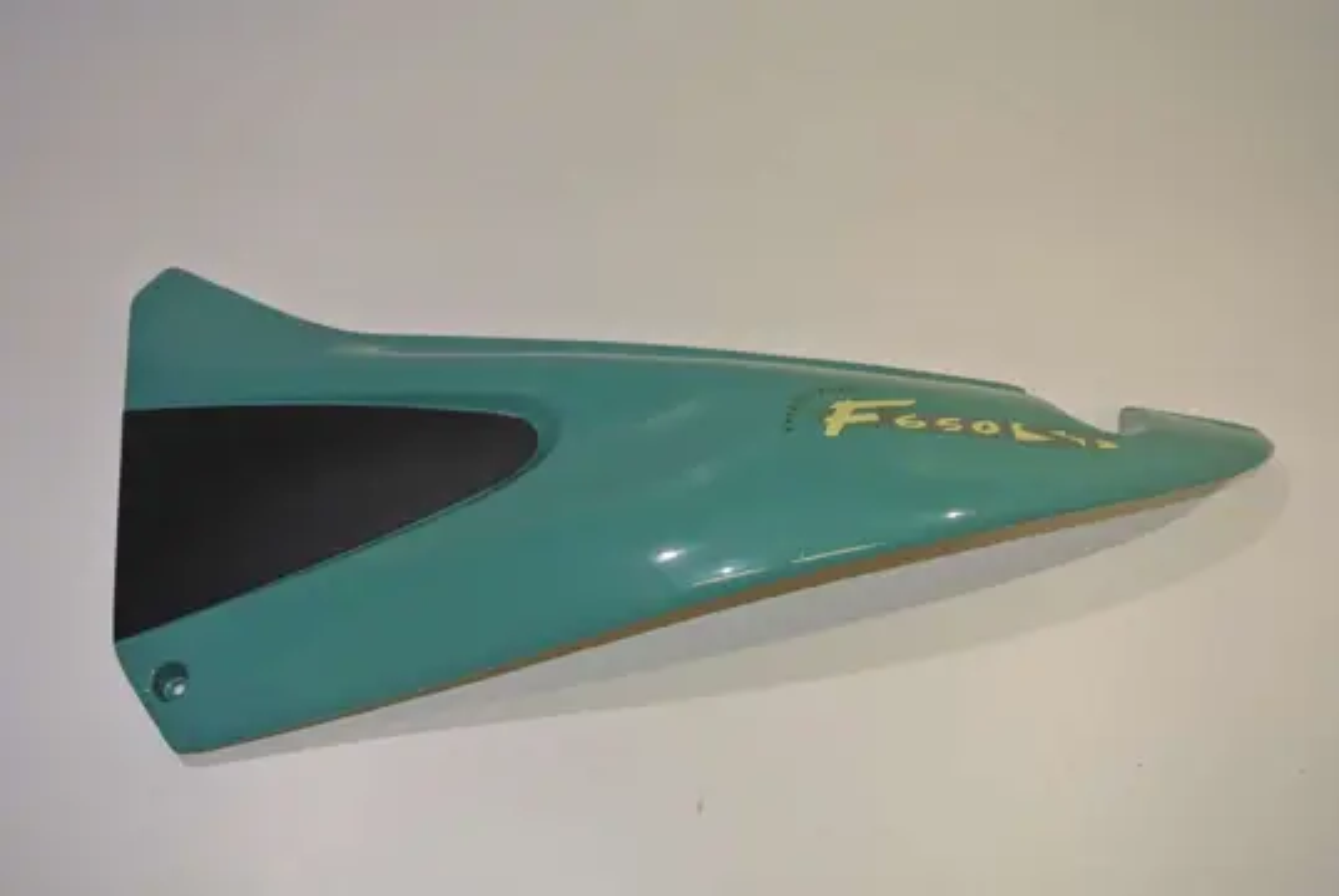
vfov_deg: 39.0
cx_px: 670
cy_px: 448
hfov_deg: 55.7
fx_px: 1266
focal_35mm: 34
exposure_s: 1/60
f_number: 3.8
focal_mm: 12.7
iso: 200
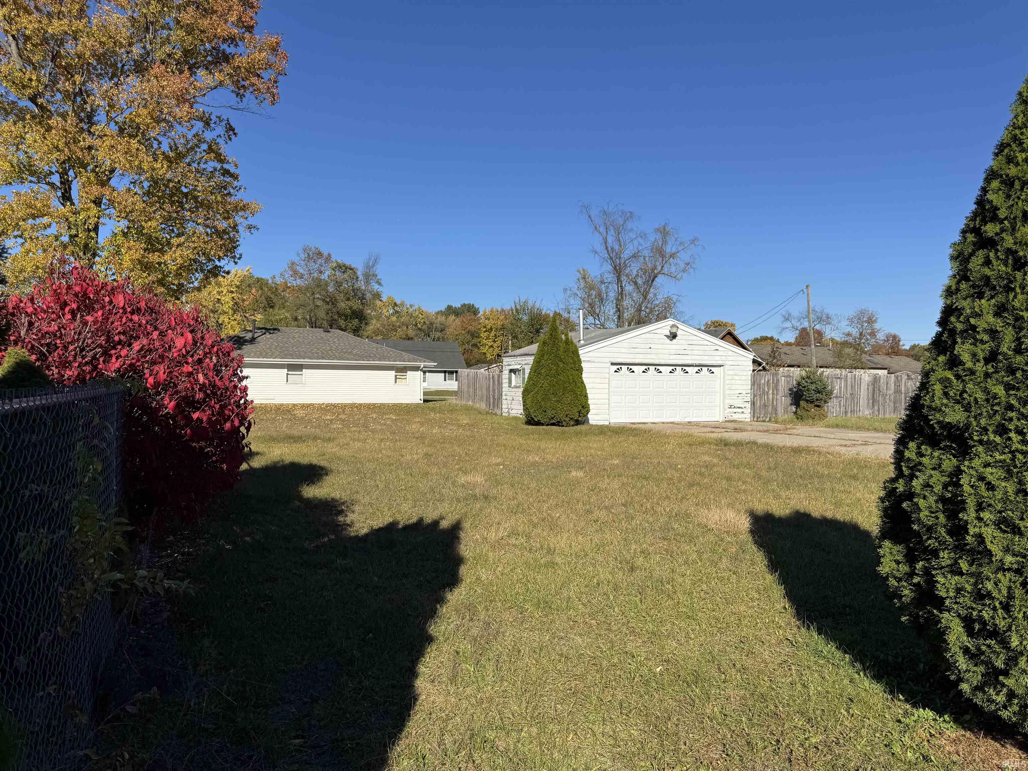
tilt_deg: -2.0
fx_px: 713
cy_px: 386
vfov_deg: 56.8
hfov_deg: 71.6
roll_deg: -0.8
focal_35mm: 24
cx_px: 514
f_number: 1.78
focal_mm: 6.76
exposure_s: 1/5348
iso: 80
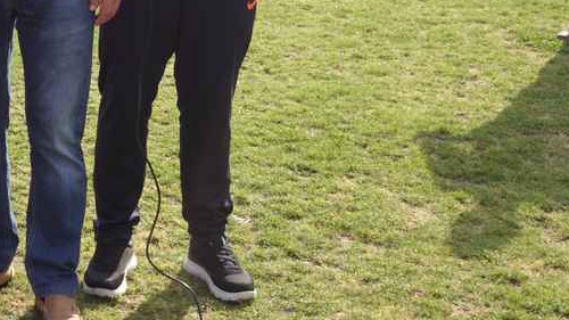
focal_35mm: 93
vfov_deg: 12.8
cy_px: -26
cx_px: -84
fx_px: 1403
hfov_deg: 21.5
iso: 125
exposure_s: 1/640
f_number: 2.8
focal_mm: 14.3
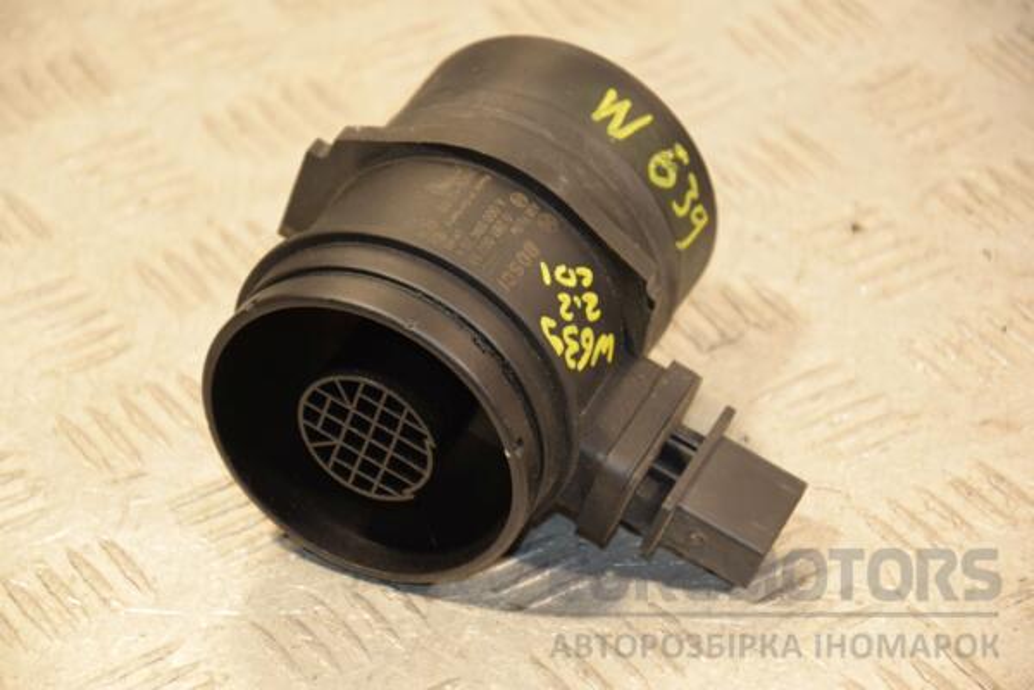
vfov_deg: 8.7
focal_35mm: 158
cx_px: 517
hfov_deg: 13.0
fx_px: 4523
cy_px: 345
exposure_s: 1/80
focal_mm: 105
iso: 800
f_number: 5.6
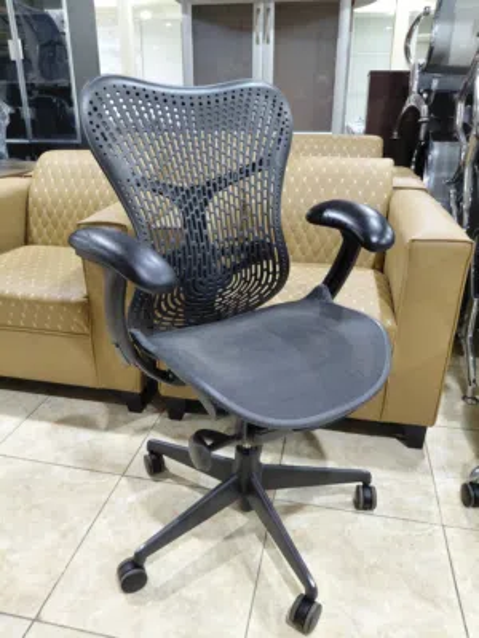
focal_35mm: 25
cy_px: 319
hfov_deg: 54.9
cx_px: 240
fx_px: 461
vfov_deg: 69.4
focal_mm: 4.69
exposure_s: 1/60
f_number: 1.8
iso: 400
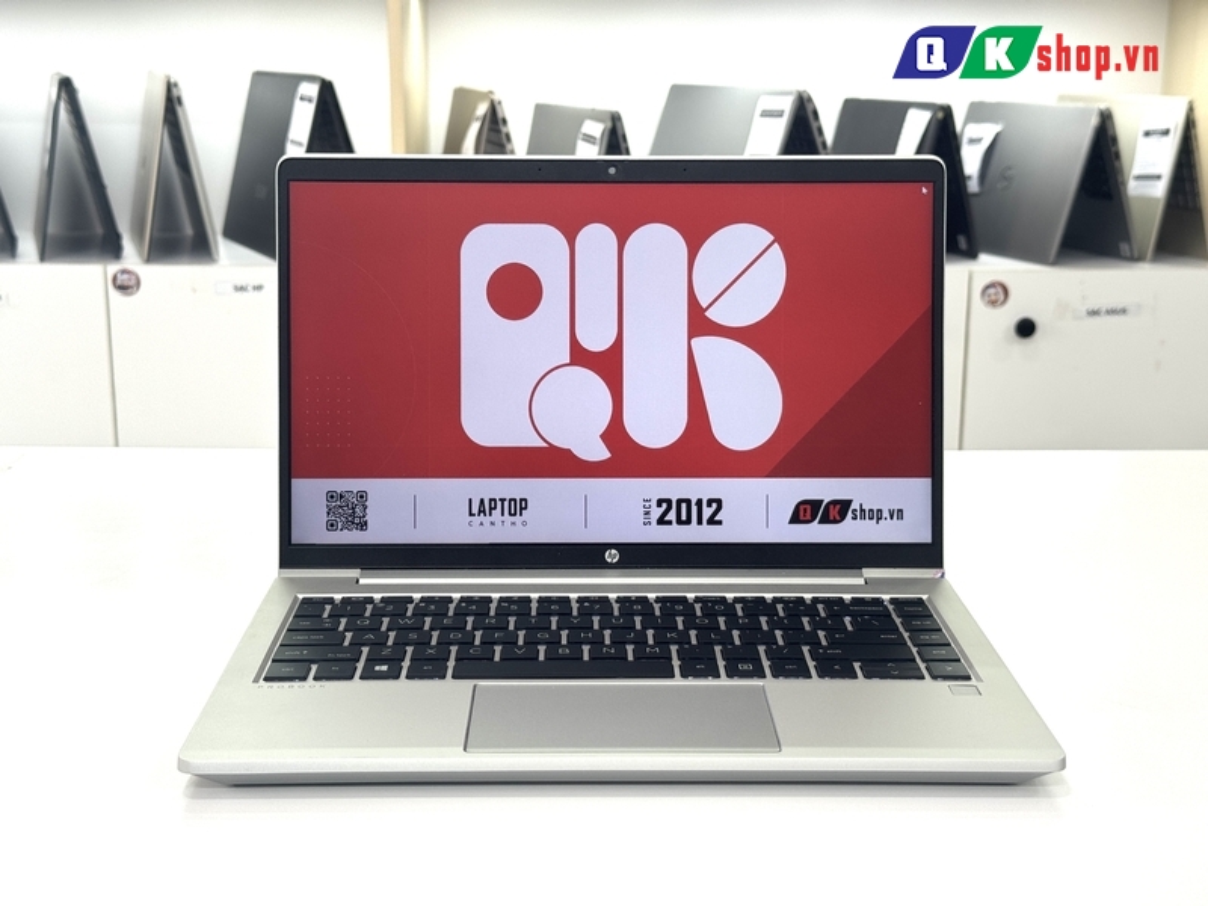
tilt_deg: -14.0
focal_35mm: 48
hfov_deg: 39.7
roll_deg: +0.5
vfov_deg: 30.3
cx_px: 604
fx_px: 1675
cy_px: 453
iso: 64
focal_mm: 6.76
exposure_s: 1/121
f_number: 1.78
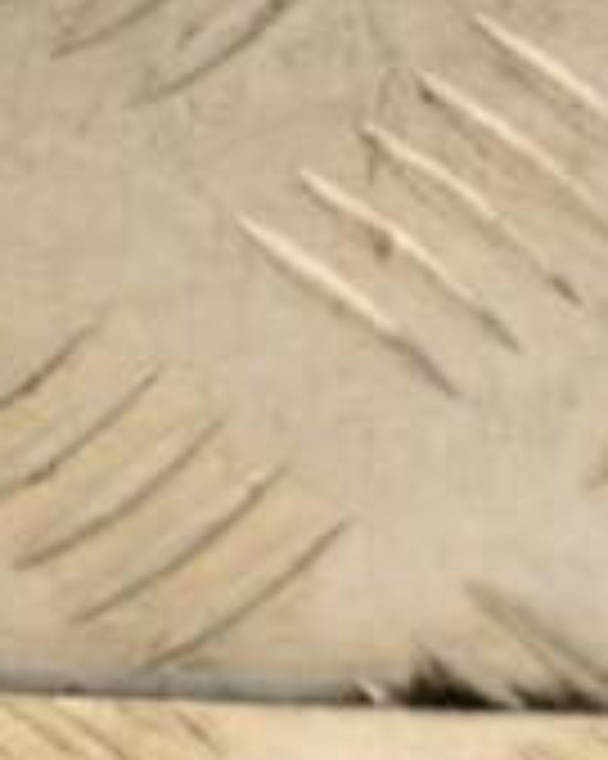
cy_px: 463
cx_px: 1329
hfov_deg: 2.9
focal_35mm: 524
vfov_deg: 3.7
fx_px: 11789
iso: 800
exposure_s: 1/200
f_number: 6.3
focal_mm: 105
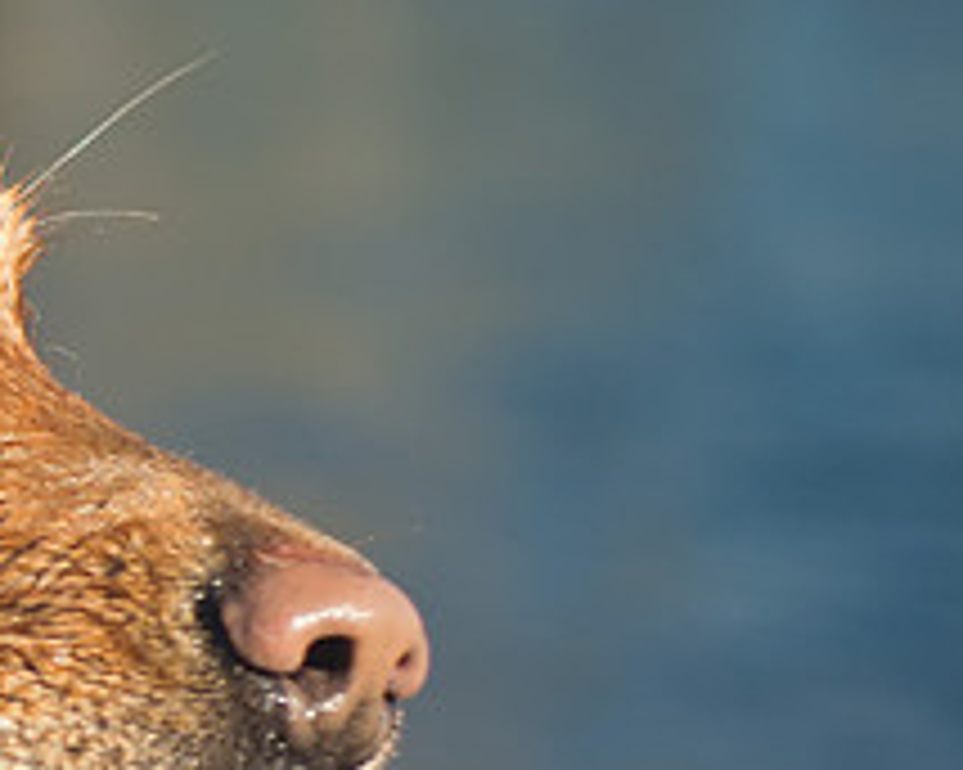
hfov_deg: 14.9
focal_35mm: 127
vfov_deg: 12.1
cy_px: 608
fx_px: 3618
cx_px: 22
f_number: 2.5
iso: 200
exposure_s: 1/2500
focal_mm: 50
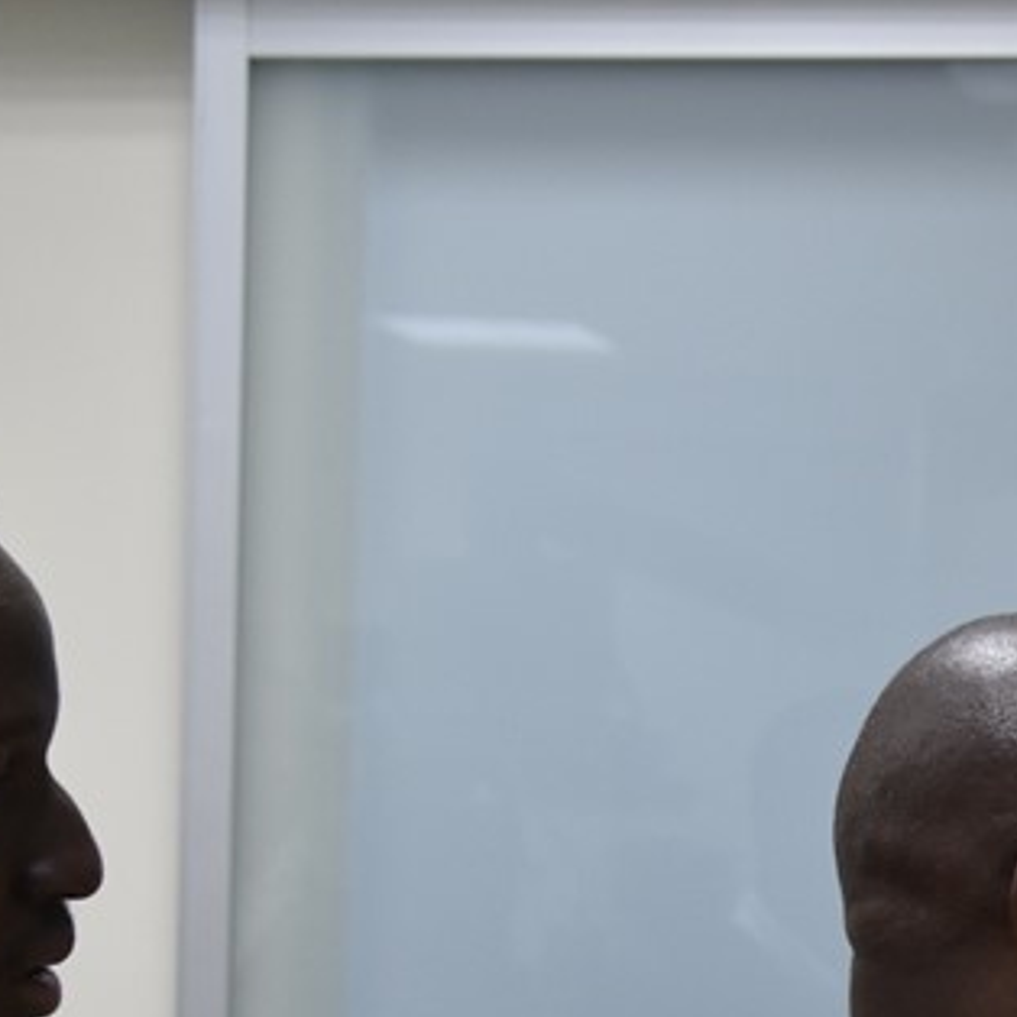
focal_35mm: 112
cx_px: 936
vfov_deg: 15.2
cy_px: 1015
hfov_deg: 15.3
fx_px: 3736
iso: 800
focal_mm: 27
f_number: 4.5
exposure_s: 1/80
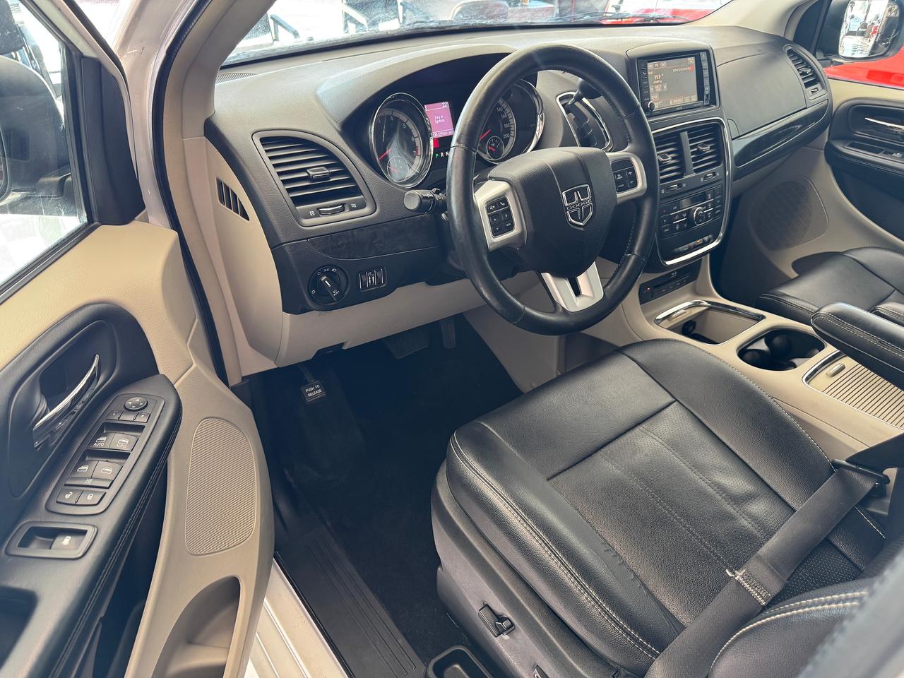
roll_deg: -4.0
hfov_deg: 71.6
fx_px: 627
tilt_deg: -35.4
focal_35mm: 24
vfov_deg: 56.8
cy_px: 339
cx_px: 452
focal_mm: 6.76
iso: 160
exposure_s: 1/60
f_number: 1.78
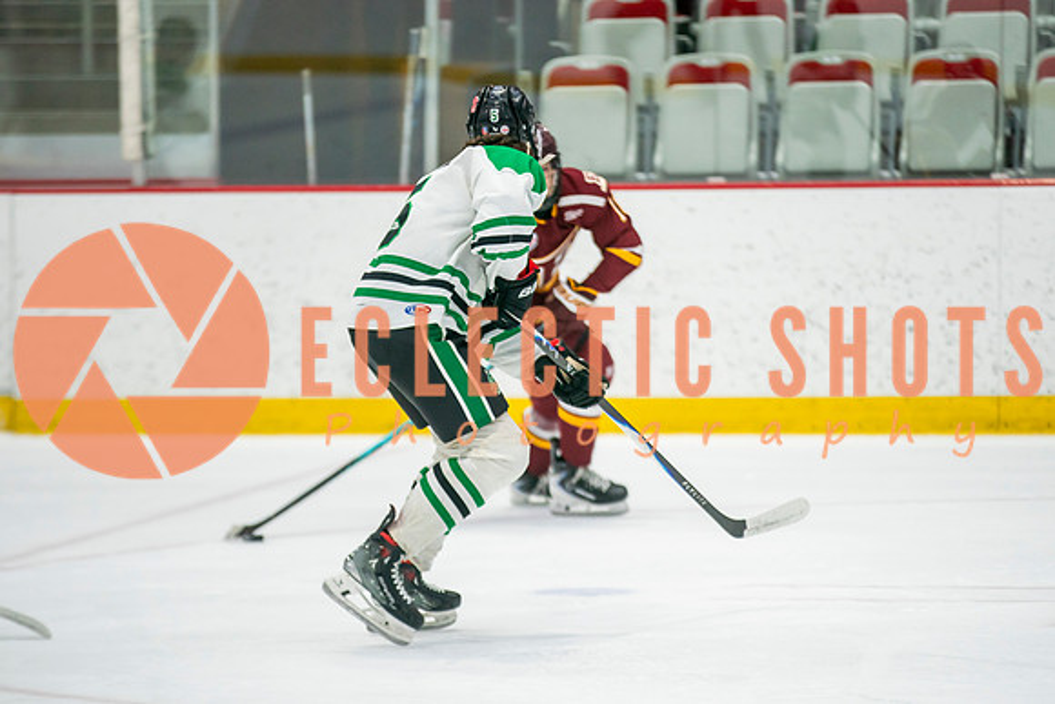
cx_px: 583
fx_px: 7365
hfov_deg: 8.2
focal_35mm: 251
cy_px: 339
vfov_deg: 5.5
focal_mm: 200
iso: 1000
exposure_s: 1/640
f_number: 2.8
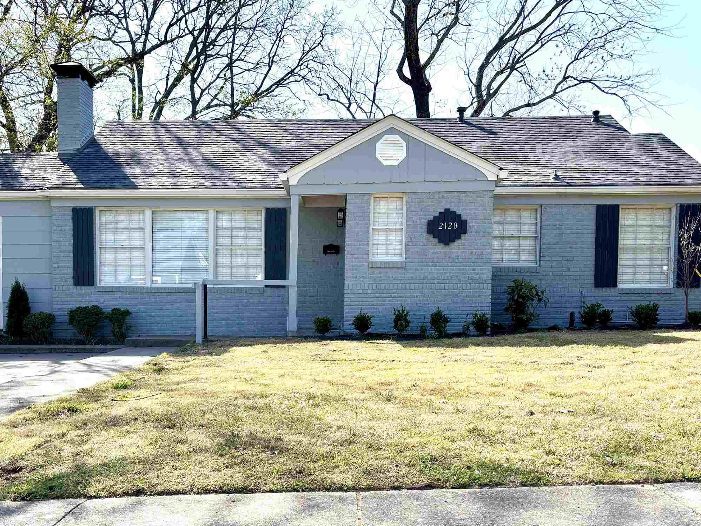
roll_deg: -0.9
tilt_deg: -3.1
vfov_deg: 35.6
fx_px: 810
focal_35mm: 40
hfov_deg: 46.5
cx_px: 272
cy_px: 347
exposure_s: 1/1912
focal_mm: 5.96
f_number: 1.6
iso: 50
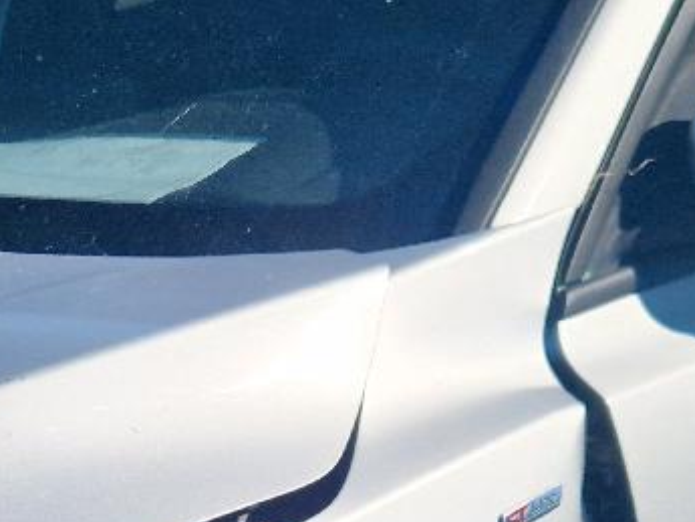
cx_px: -77
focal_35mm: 120
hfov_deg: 15.9
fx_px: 2410
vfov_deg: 11.5
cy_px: 907
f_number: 1.8
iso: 50
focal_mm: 5.4
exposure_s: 1/2500
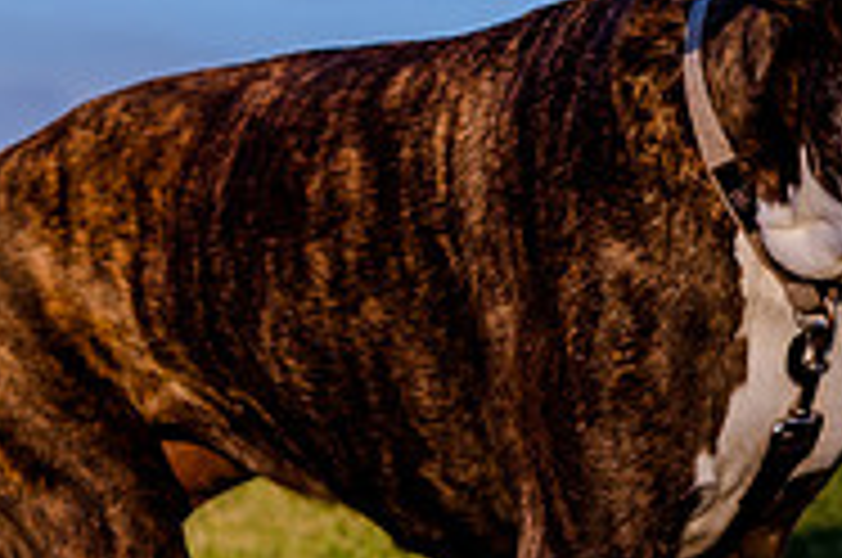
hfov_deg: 6.5
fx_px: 7355
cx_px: 1190
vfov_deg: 4.3
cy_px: 173
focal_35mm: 315
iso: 200
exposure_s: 1/640
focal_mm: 62
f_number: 5
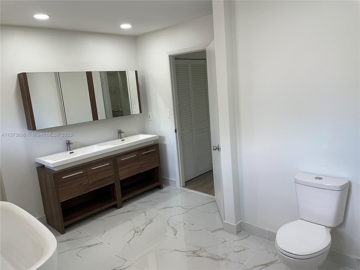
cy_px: 135
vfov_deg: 53.1
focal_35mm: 26
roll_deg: +4.4
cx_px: 180
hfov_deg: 67.3
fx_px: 270
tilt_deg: -9.9
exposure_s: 1/120
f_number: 1.6
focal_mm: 4.2
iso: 50
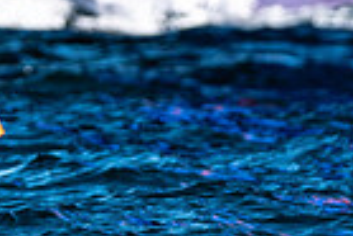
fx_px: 19150
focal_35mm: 1951
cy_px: -148
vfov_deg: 0.7
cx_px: -241
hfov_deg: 1.1
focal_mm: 300
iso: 320
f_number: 5
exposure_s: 1/2000
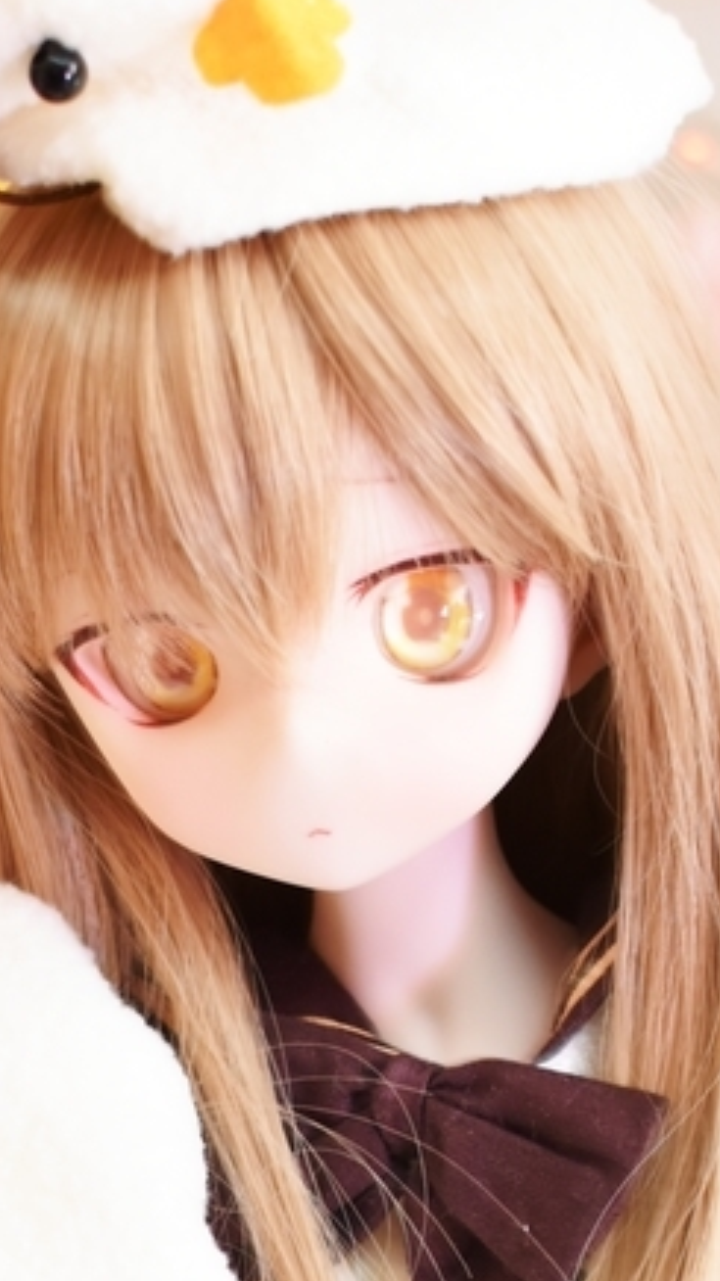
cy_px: 1457
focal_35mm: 151
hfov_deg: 8.0
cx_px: 285
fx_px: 5144
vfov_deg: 13.9
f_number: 3.5
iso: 800
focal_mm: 35
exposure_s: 1/60
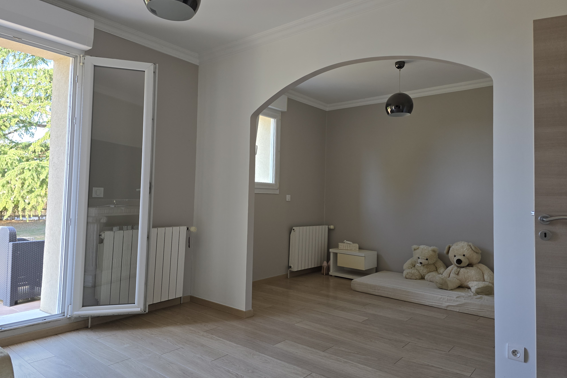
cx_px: 283
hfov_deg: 73.7
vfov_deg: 53.1
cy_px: 184
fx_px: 378
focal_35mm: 24
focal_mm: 6.3
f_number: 1.7
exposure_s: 1/180
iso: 100
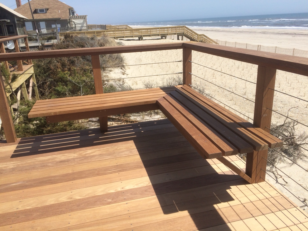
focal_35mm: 29
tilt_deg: -21.1
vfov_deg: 48.2
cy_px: 116
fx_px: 258
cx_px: 154
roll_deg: +3.7
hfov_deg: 61.7
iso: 32
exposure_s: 1/2740
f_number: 2.2
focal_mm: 4.15
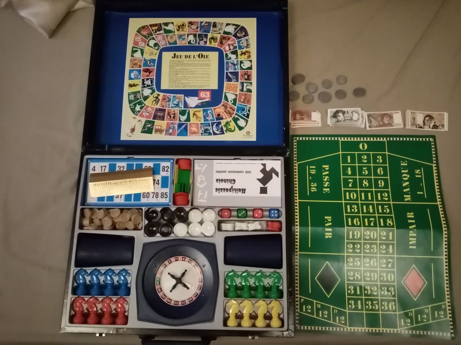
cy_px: 172
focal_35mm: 26
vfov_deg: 53.1
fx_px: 346
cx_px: 230
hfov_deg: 67.3
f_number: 1.8
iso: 2466
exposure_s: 1/14.3
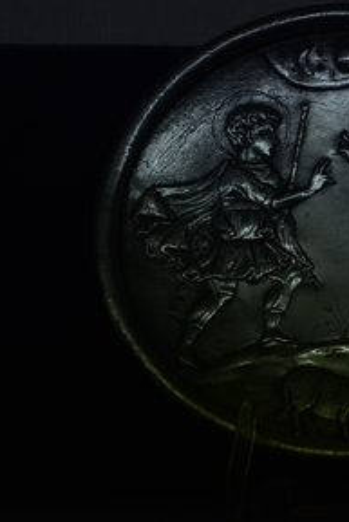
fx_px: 2847
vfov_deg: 10.5
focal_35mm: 196
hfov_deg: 7.0
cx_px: 349
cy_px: 261
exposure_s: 1/1000
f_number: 8
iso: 1000
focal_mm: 86
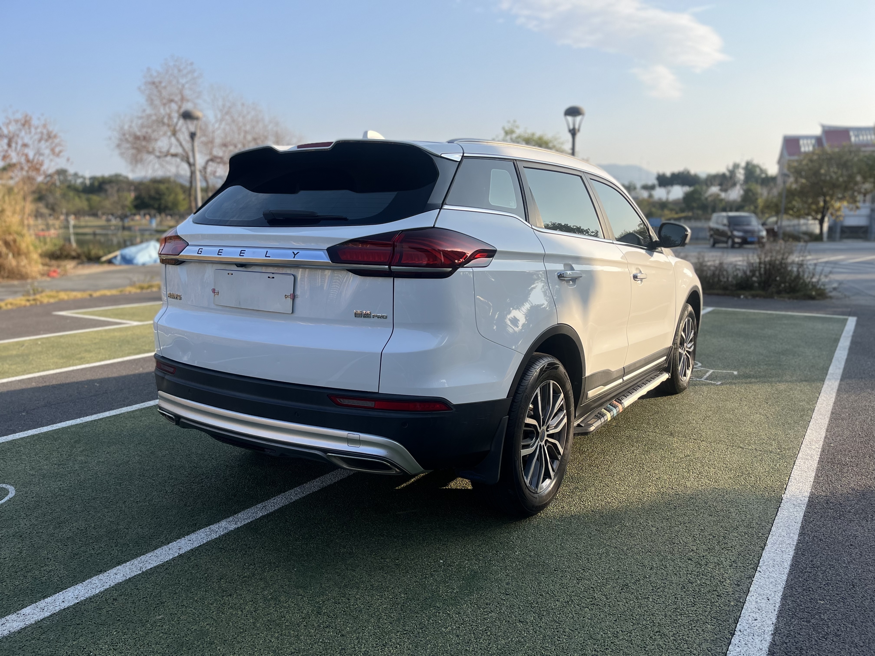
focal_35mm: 26
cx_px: 438
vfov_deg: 53.1
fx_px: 657
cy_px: 328
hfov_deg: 67.3
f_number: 1.6
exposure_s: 1/2571
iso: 50
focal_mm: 5.1
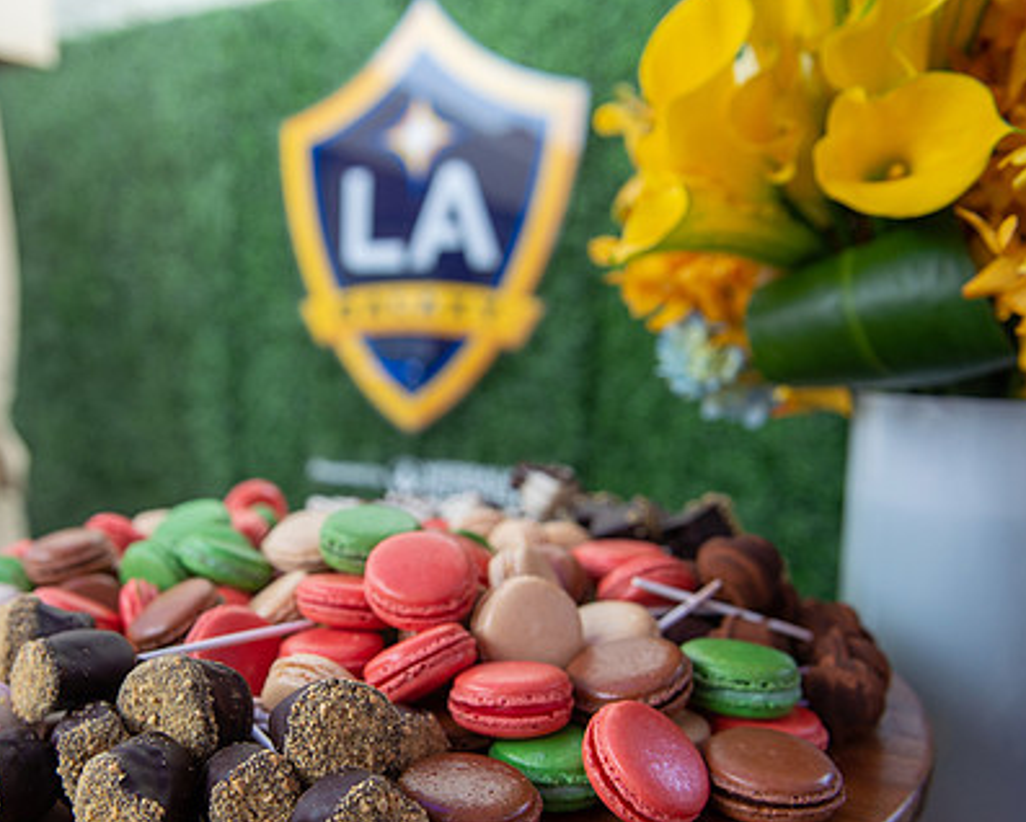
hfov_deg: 48.4
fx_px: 1124
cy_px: 485
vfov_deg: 40.0
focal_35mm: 37
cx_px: 364
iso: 500
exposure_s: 1/250
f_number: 3.5
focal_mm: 27
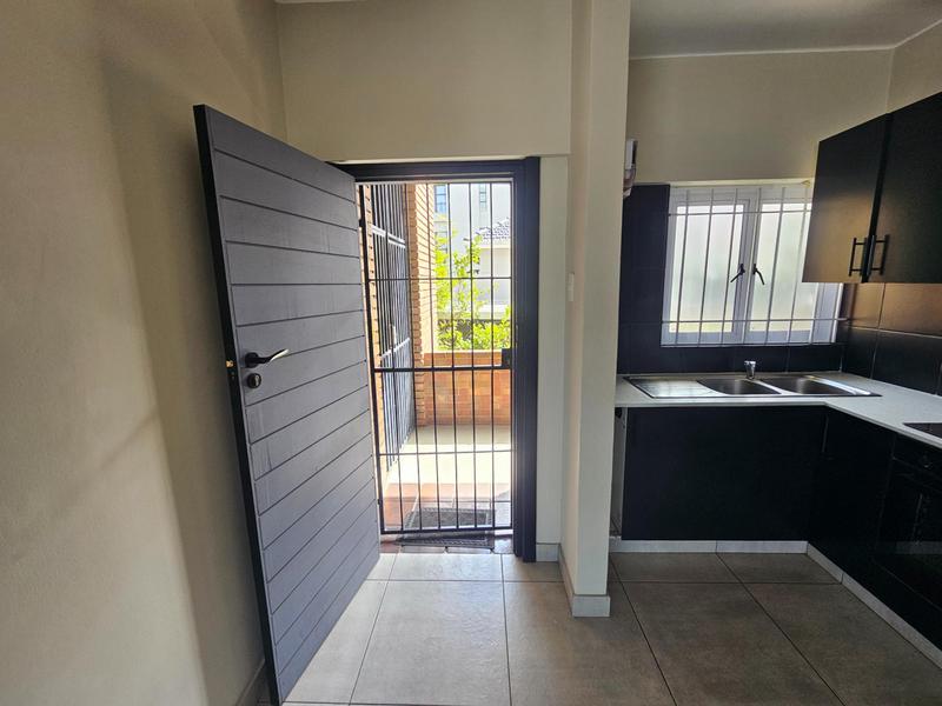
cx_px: 471
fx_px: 354
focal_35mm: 13
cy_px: 353
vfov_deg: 89.9
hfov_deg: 106.2
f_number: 2.2
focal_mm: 2.2
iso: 64
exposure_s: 1/50
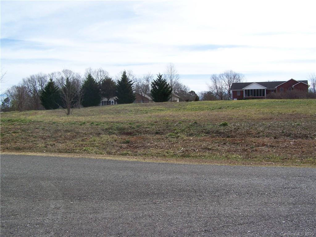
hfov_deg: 49.0
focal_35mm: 38
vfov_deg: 37.7
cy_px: 118
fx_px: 347
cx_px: 158
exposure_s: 1/500
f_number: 4
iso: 64
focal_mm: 6.3
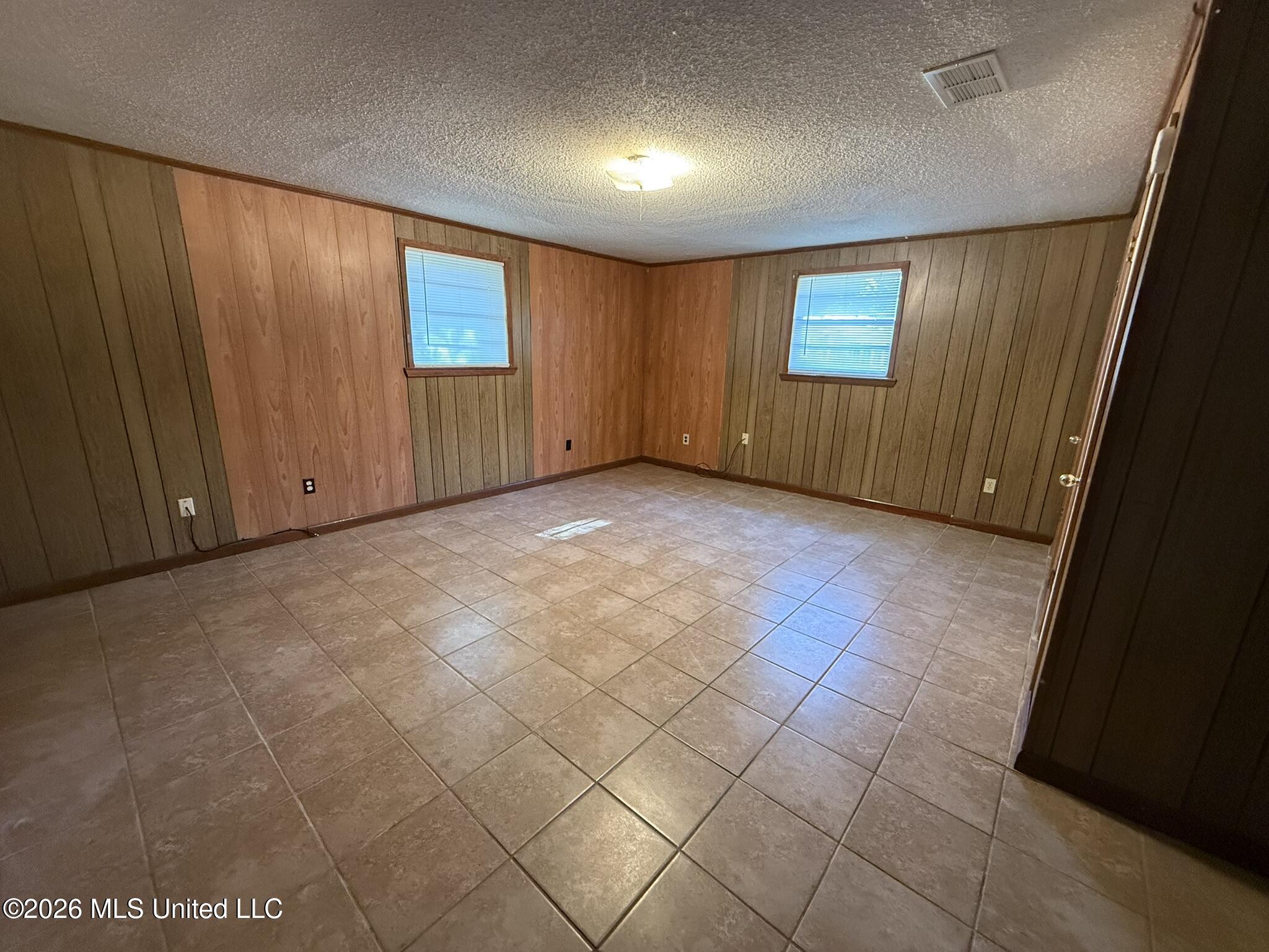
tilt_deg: -12.0
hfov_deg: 102.1
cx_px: 634
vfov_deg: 85.7
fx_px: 513
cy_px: 476
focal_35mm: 14
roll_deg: -0.7
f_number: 2.2
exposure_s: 1/60
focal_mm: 2.22
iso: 640
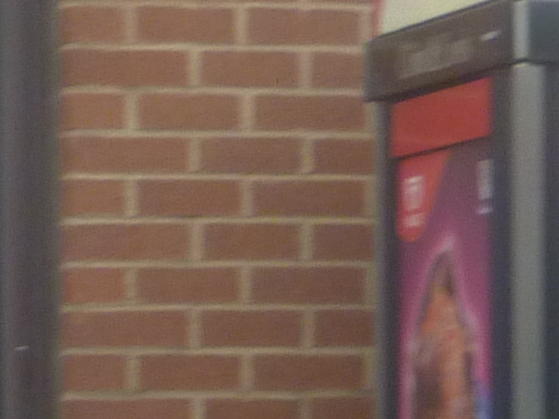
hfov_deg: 5.7
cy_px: 651
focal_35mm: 345
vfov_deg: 4.3
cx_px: 935
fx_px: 5571
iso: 160
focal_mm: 10.3
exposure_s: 1/40
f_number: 3.9
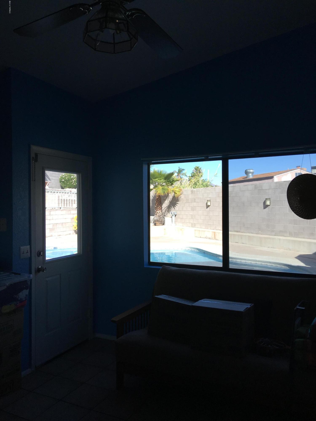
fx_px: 353
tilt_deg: -0.4
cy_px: 210
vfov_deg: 61.7
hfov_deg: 48.2
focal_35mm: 29
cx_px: 158
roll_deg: +0.8
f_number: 2.2
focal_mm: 4.15
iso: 25
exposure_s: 1/444
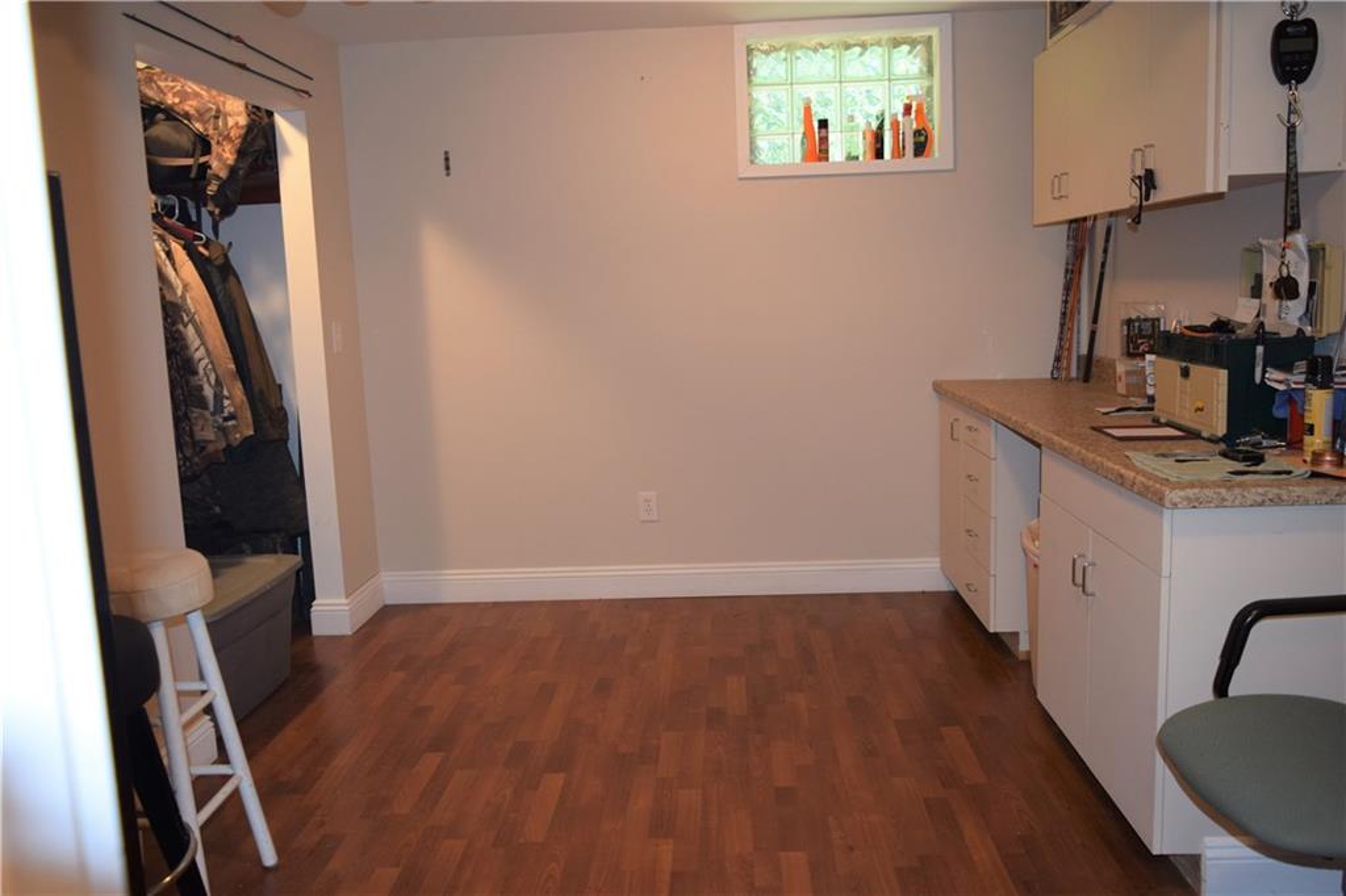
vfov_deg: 43.6
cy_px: 448
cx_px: 673
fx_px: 1121
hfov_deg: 61.9
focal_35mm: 30
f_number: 3.5
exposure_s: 1/60
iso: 1000
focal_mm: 20
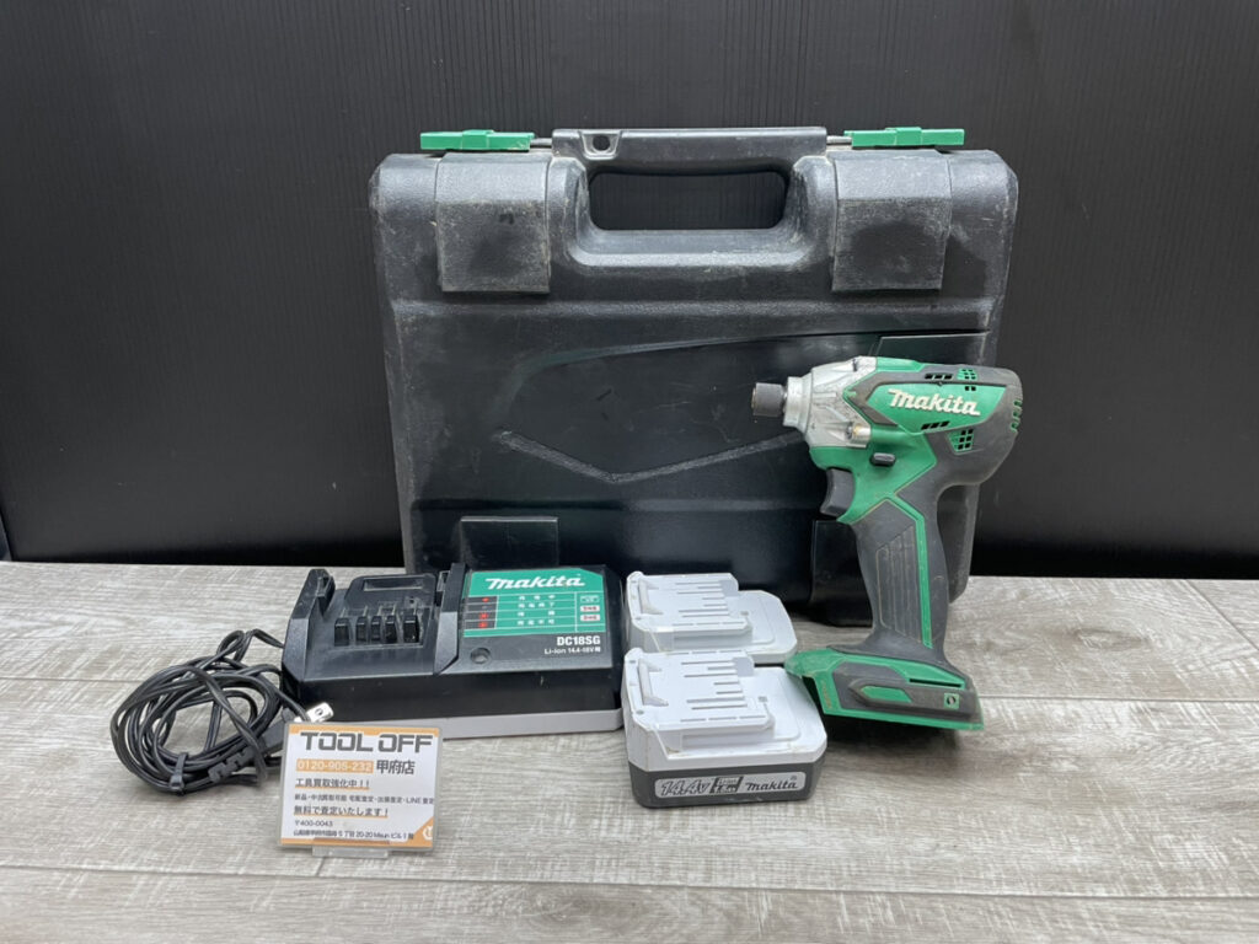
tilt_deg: -21.4
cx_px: 630
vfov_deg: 53.1
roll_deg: +0.3
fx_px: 946
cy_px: 472
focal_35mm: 26
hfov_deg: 67.3
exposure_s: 1/73
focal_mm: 4.2
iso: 125
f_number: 1.6
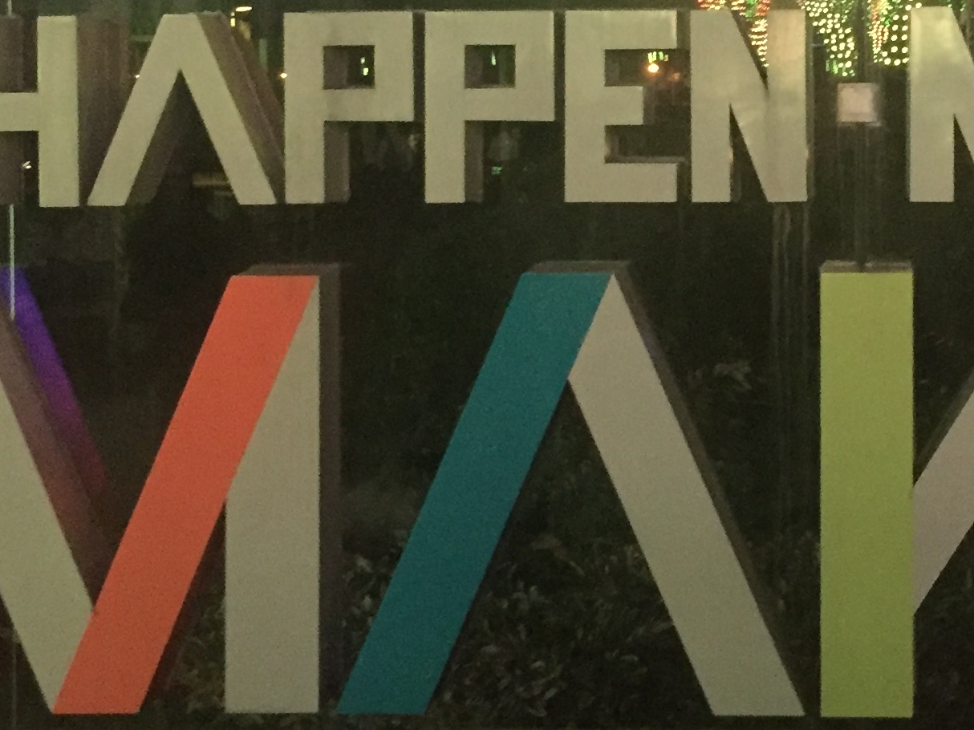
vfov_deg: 18.7
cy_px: 135
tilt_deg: +0.0
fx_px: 2194
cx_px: 794
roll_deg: -0.2
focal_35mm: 78
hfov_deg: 24.6
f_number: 2.2
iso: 400
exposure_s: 1/15
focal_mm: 4.15
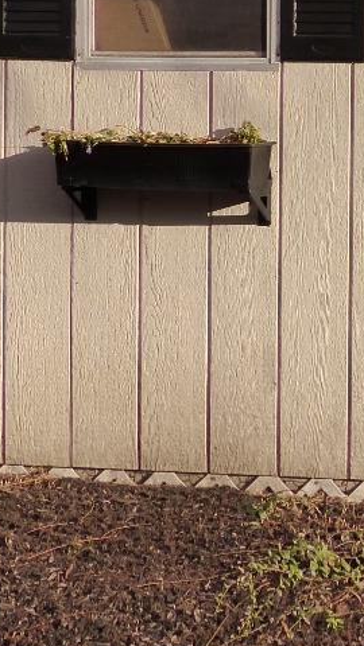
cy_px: 182
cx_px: 692
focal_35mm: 170
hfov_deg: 6.9
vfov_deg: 12.6
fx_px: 2917
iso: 200
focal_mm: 9.4
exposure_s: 1/800
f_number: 3.5
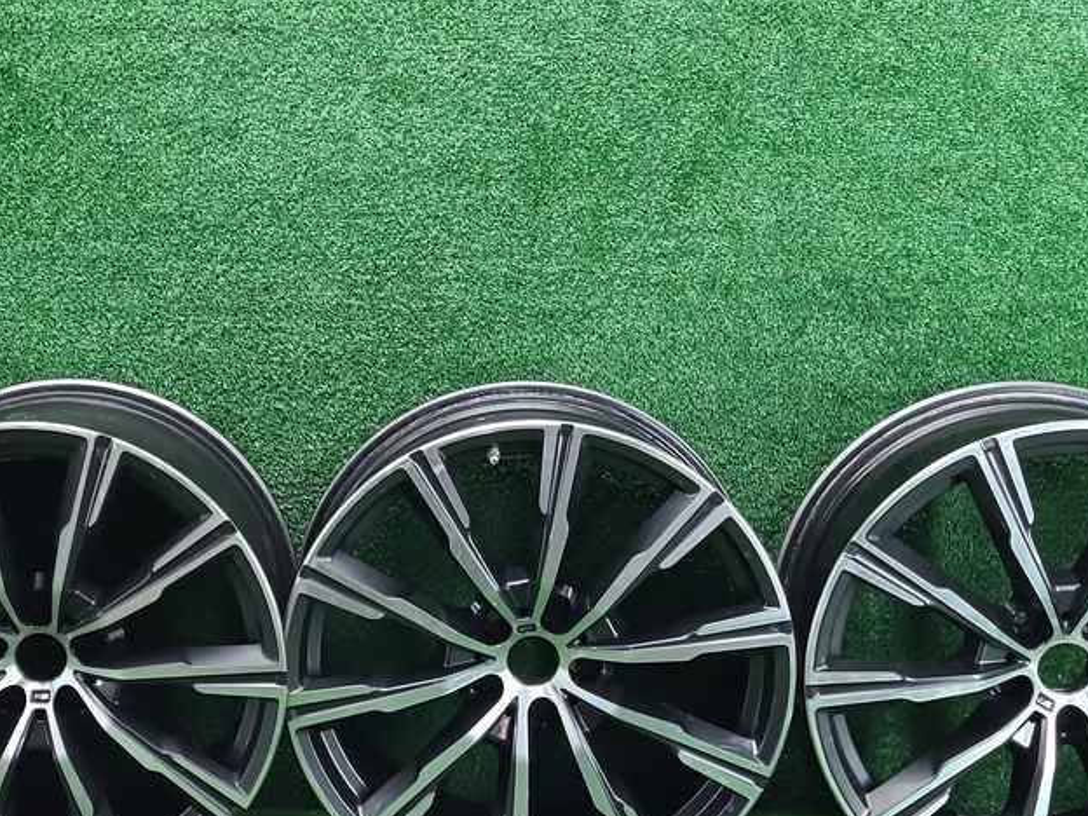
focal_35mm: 60
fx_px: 1886
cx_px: 331
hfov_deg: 31.8
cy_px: 403
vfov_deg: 24.4
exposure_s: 1/50
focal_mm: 5.4
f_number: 1.8
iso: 208
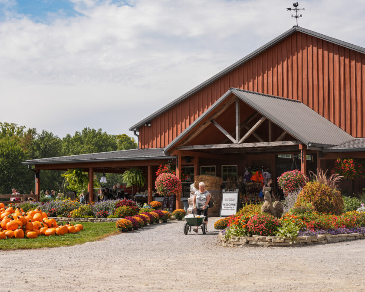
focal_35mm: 80
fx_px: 864
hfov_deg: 23.8
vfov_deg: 19.2
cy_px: 146
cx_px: 172
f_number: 5
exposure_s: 1/640
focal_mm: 70
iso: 100
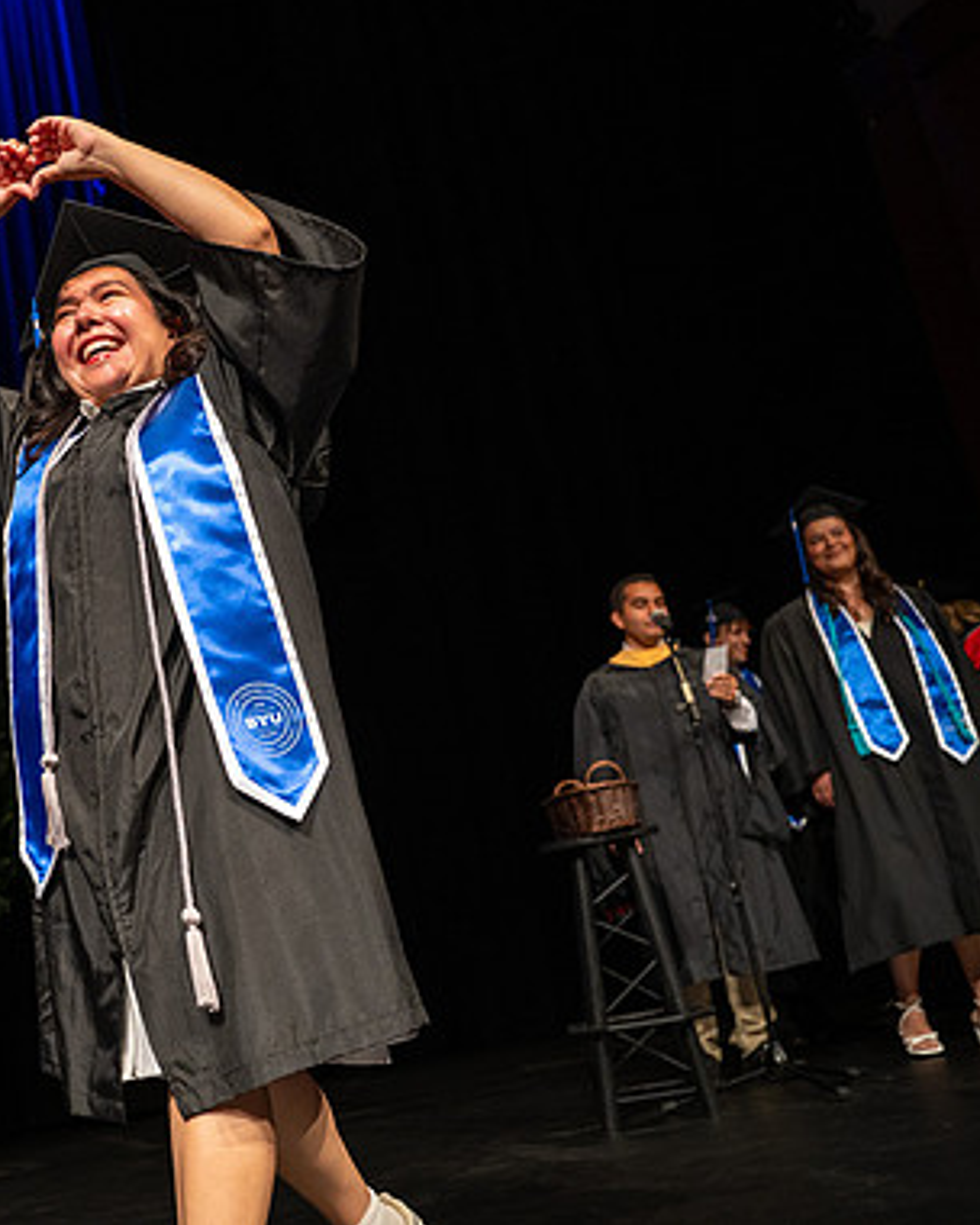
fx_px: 1559
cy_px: 604
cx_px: 145
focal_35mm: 43
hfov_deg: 33.5
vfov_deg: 42.9
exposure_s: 1/400
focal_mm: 30
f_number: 2.8
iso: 2000
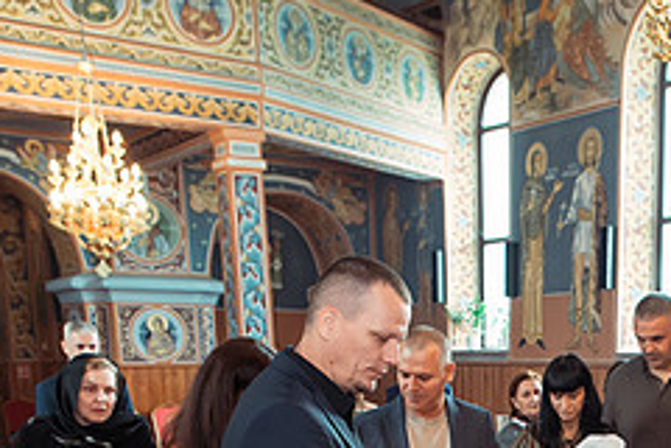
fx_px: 1081
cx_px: 615
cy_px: 524
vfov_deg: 21.8
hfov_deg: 32.6
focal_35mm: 58
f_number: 3.5
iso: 2500
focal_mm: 24
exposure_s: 1/250
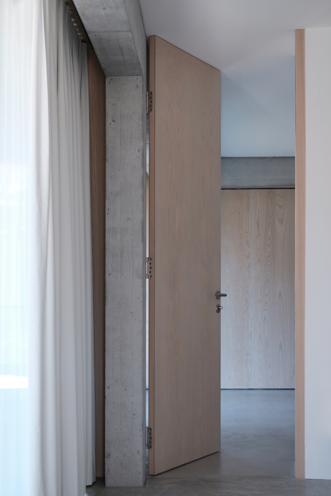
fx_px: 745
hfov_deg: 25.1
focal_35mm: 54
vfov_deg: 36.9
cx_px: 163
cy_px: 252
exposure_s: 1/180
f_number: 2.2
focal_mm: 35
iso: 400
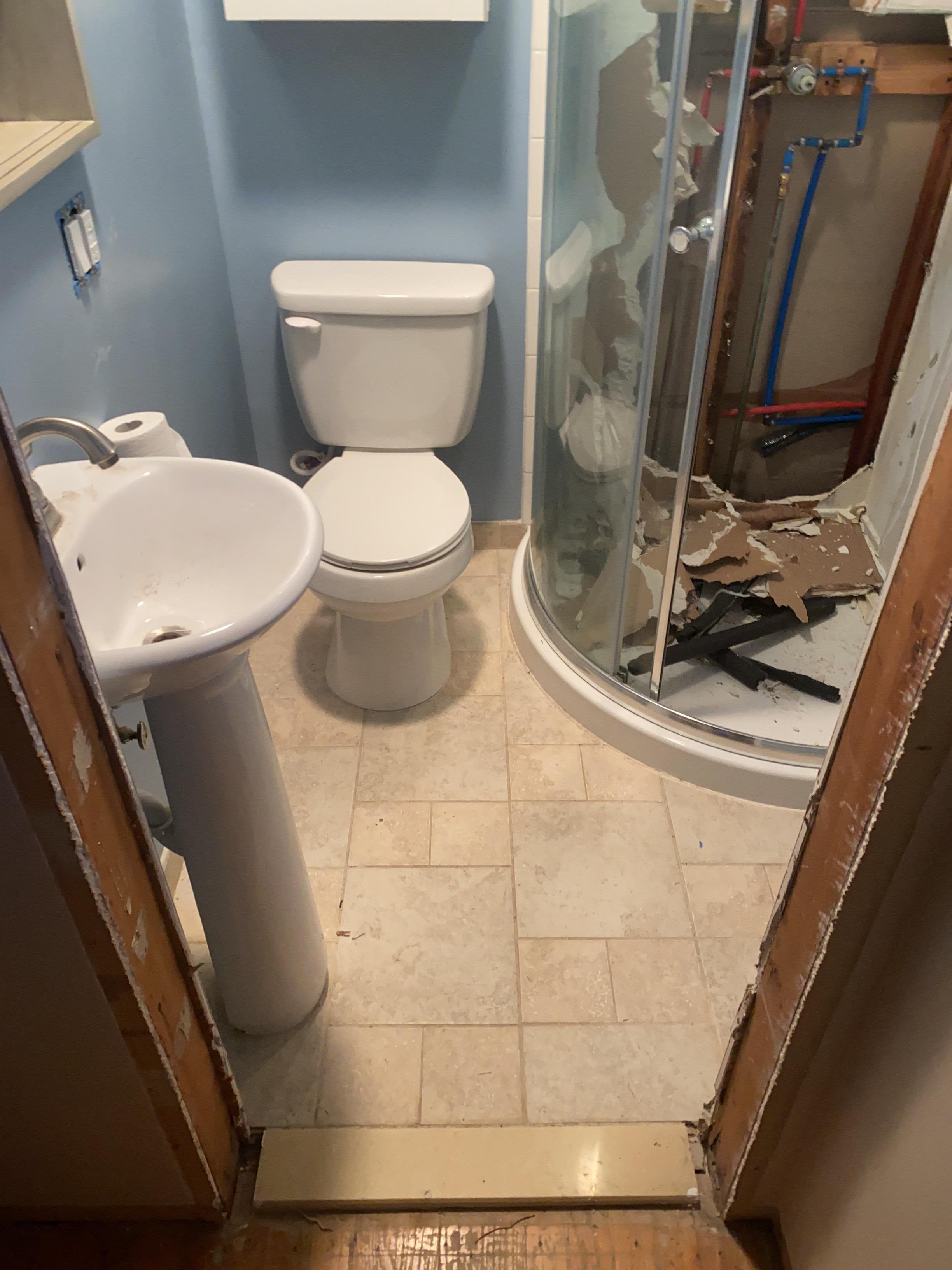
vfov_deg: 56.8
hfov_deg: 44.2
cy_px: 635
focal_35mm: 32
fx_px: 1173
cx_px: 476
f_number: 1.8
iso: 200
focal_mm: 4.25
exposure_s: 1/30
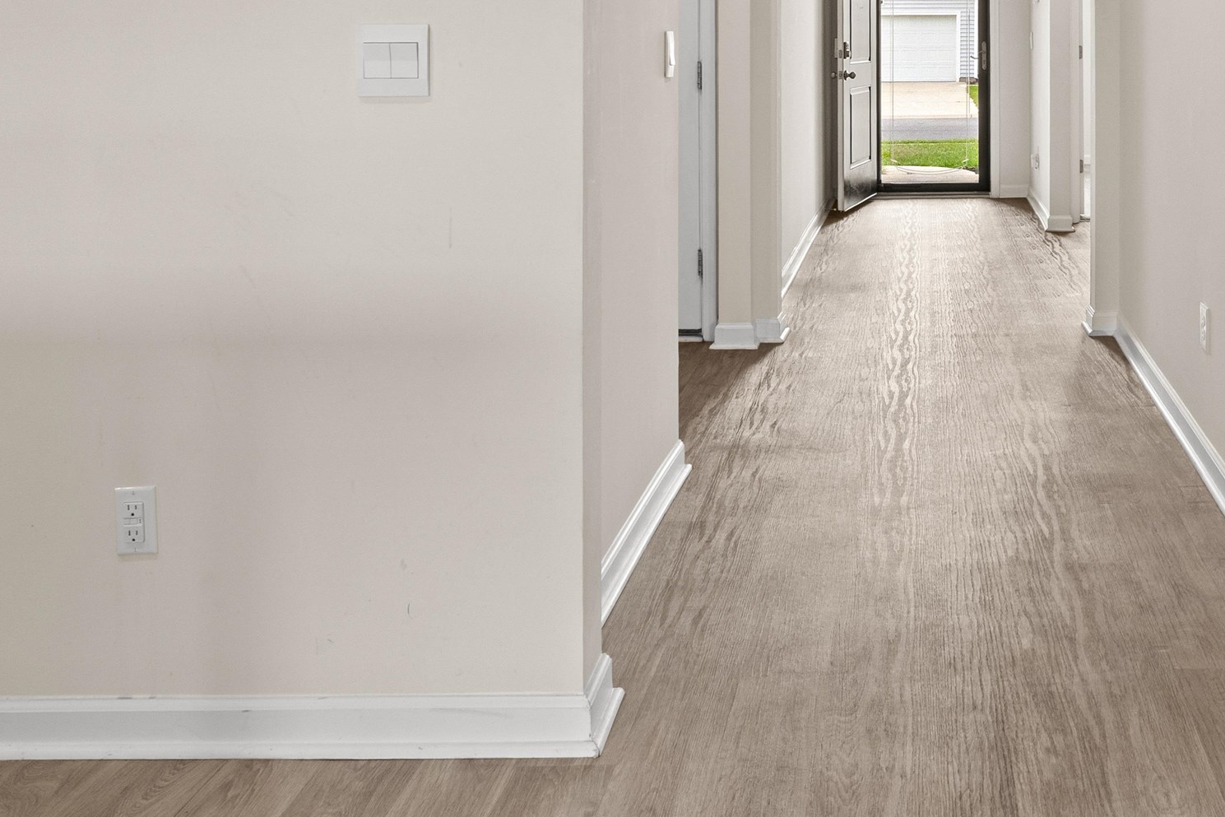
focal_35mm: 33
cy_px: 53
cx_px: 870
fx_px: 1123
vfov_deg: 36.9
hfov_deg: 55.3
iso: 1000
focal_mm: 16
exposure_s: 1/15
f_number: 8
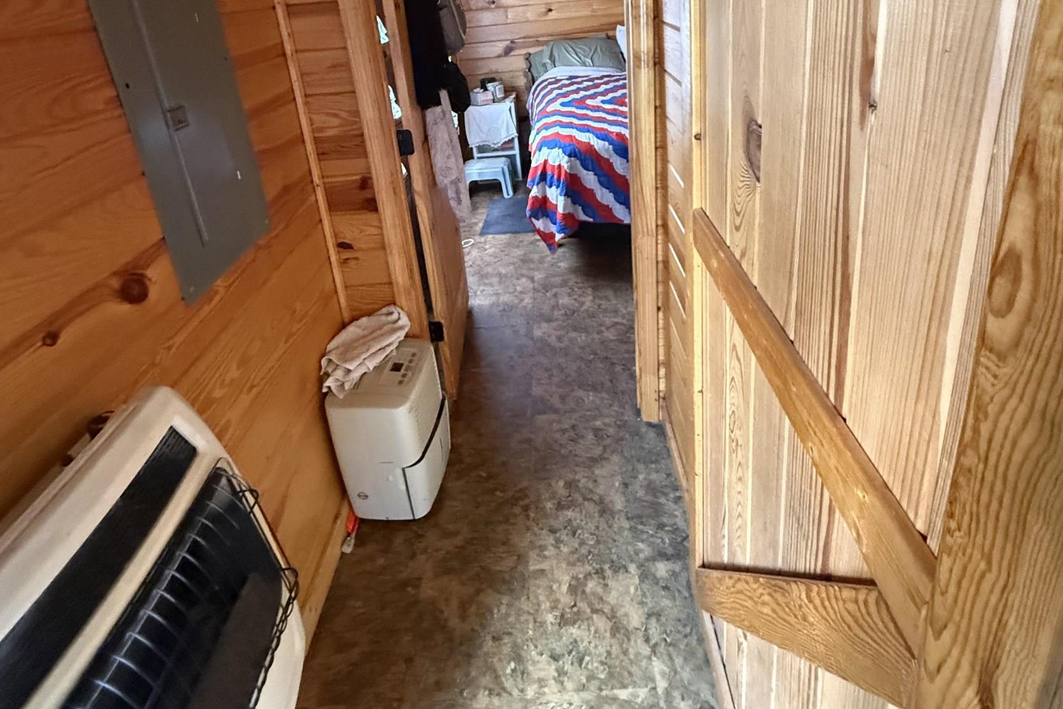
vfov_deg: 58.6
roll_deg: +4.0
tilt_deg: -18.7
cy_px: 174
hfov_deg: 84.0
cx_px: 539
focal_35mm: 20
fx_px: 591
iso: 800
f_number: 2.2
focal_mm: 2.22
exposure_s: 1/60
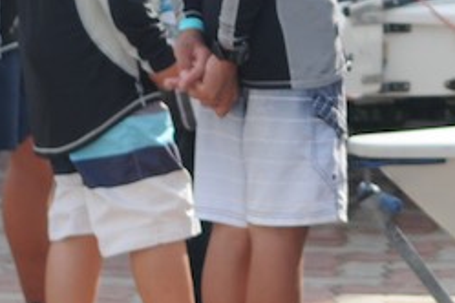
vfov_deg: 6.8
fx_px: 2515
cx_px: 462
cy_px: -133
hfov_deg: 10.2
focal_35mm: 199
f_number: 2.8
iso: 200
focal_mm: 44
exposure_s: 1/1600
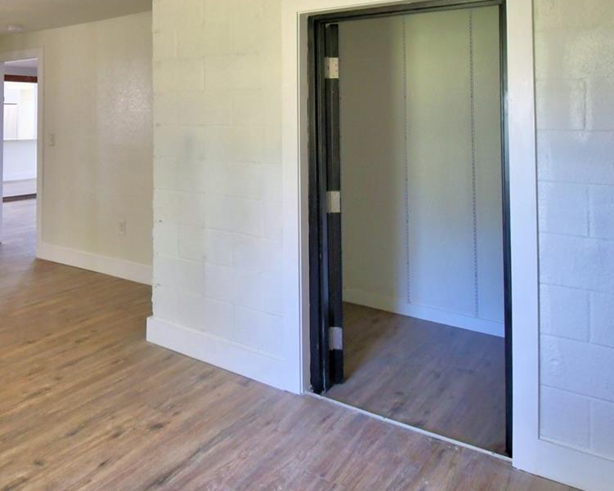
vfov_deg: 46.1
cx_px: 170
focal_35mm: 30
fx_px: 545
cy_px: 100
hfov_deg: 56.5
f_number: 4.5
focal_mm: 10
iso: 400
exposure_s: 1/40
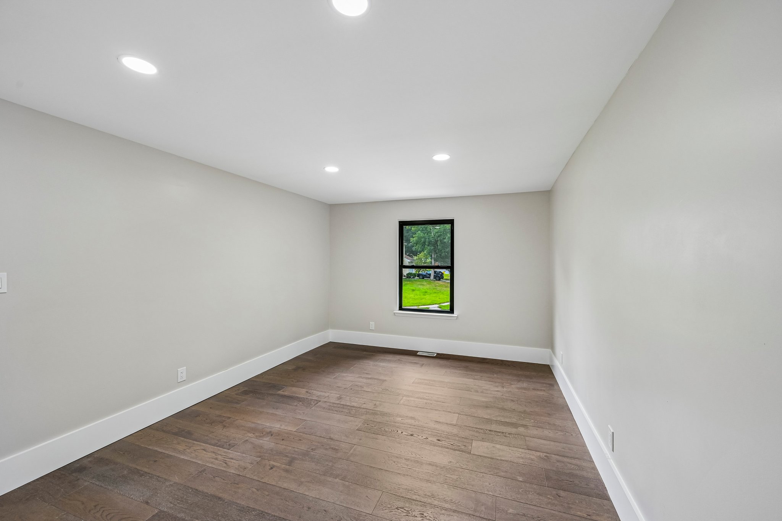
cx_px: 391
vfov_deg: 81.2
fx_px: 304
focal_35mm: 14
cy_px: 260
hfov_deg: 104.3
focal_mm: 14
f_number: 8
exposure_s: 1/15
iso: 400
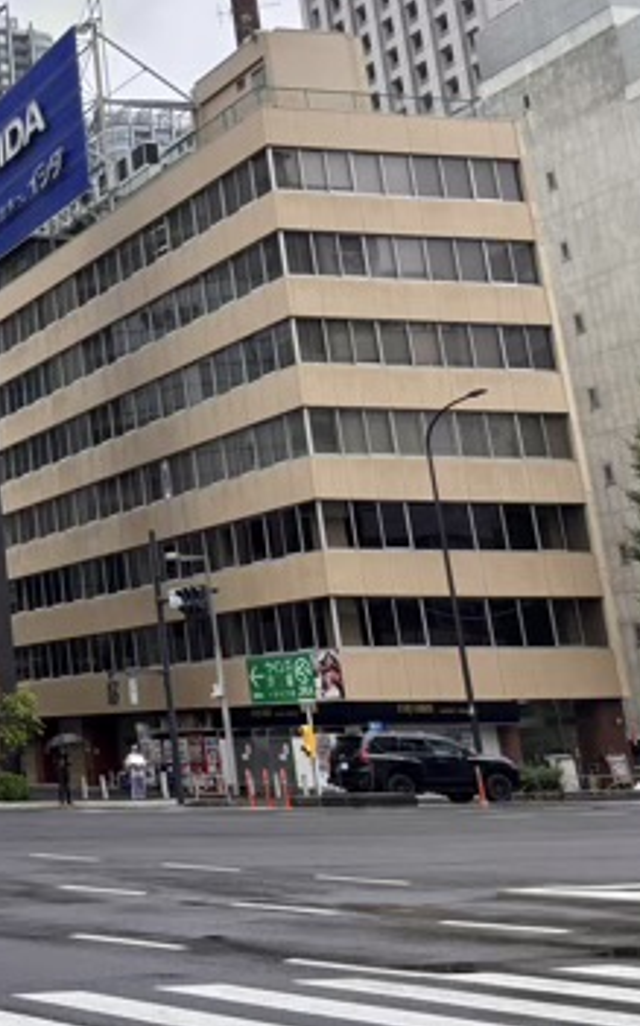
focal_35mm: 55
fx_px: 1537
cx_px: -351
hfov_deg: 20.0
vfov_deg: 36.3
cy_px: 291
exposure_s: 1/1080
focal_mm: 5.96
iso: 50
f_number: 1.6
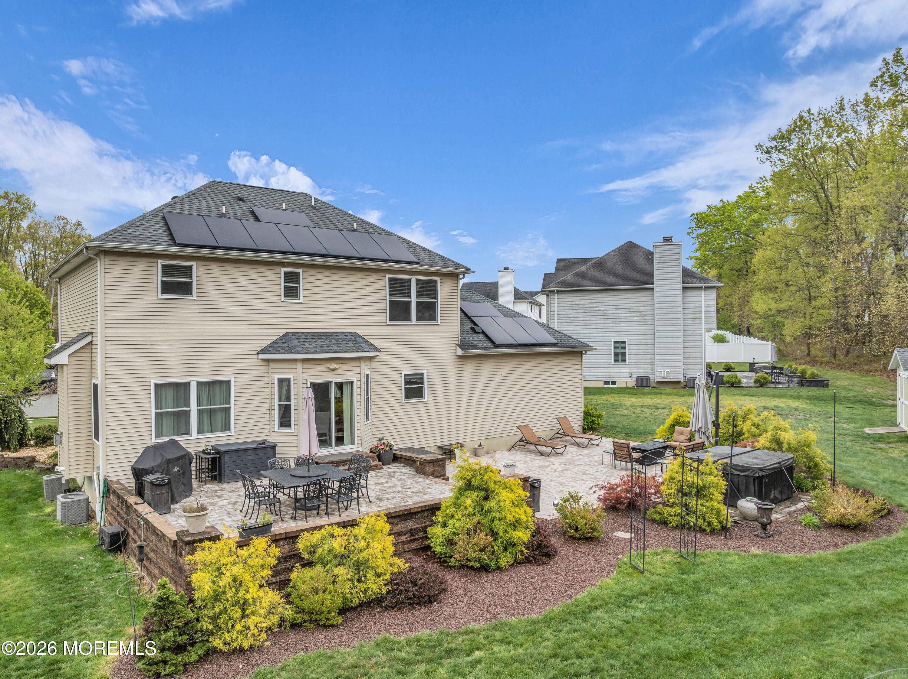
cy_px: 340
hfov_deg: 71.6
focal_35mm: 24
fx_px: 629
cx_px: 454
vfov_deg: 56.8
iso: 180
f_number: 2.8
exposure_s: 1/1600
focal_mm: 12.29
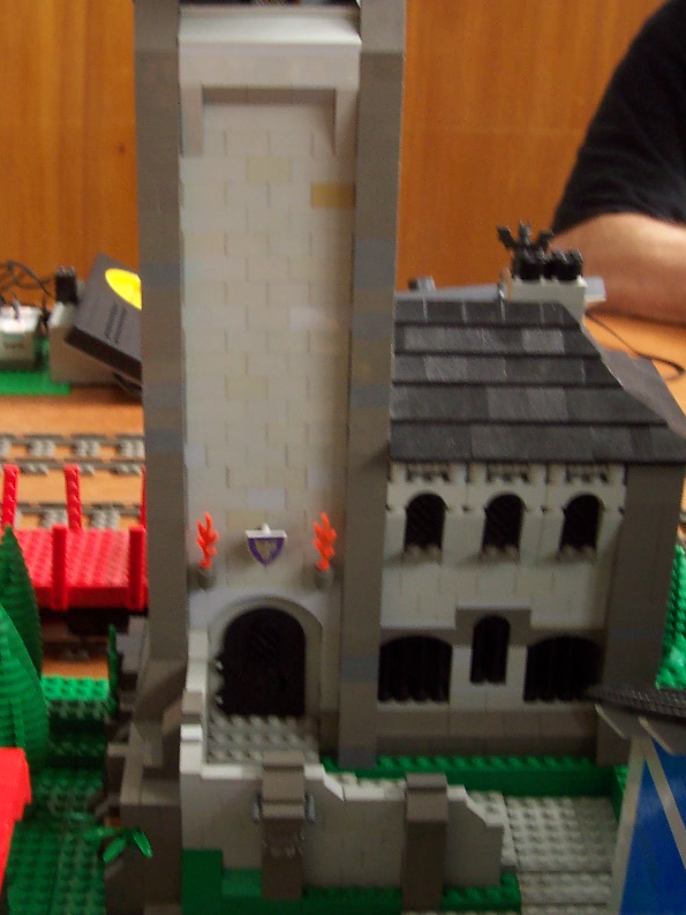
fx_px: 1479
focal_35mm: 56
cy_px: 459
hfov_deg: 26.1
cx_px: 272
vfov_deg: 34.3
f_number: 2.8
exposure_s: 1/45
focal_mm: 5.6
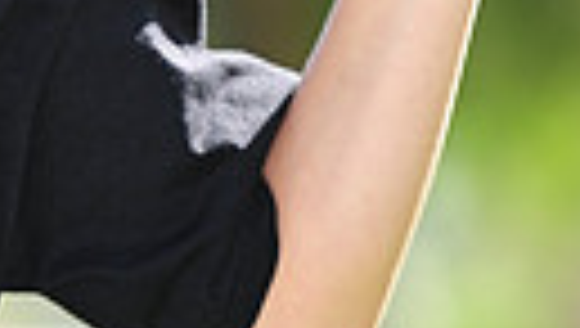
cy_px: -359
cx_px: -333
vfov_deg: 1.7
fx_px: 11212
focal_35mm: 728
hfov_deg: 3.0
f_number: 4.5
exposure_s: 1/320
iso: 200
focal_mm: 155
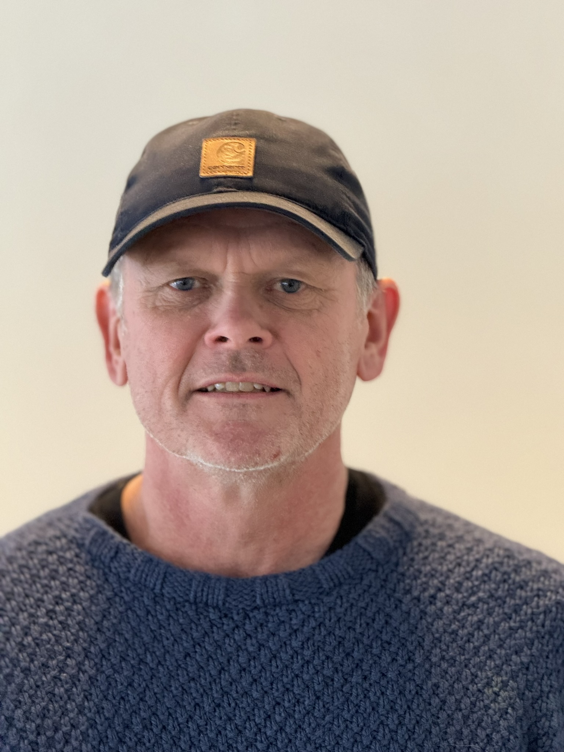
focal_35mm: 120
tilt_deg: -3.8
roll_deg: -1.6
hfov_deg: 12.3
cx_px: 282
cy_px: 376
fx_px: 2607
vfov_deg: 16.4
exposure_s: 1/50
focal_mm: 15.66
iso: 500
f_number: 2.8
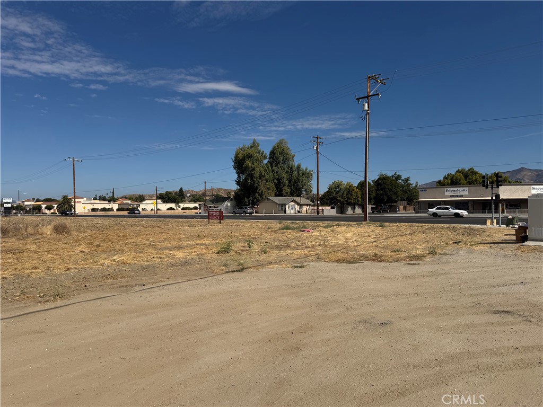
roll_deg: +0.6
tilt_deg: -0.4
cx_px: 272
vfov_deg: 56.8
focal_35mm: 24
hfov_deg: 71.6
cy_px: 204
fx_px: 376
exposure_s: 1/10309
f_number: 1.78
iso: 80
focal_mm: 6.76
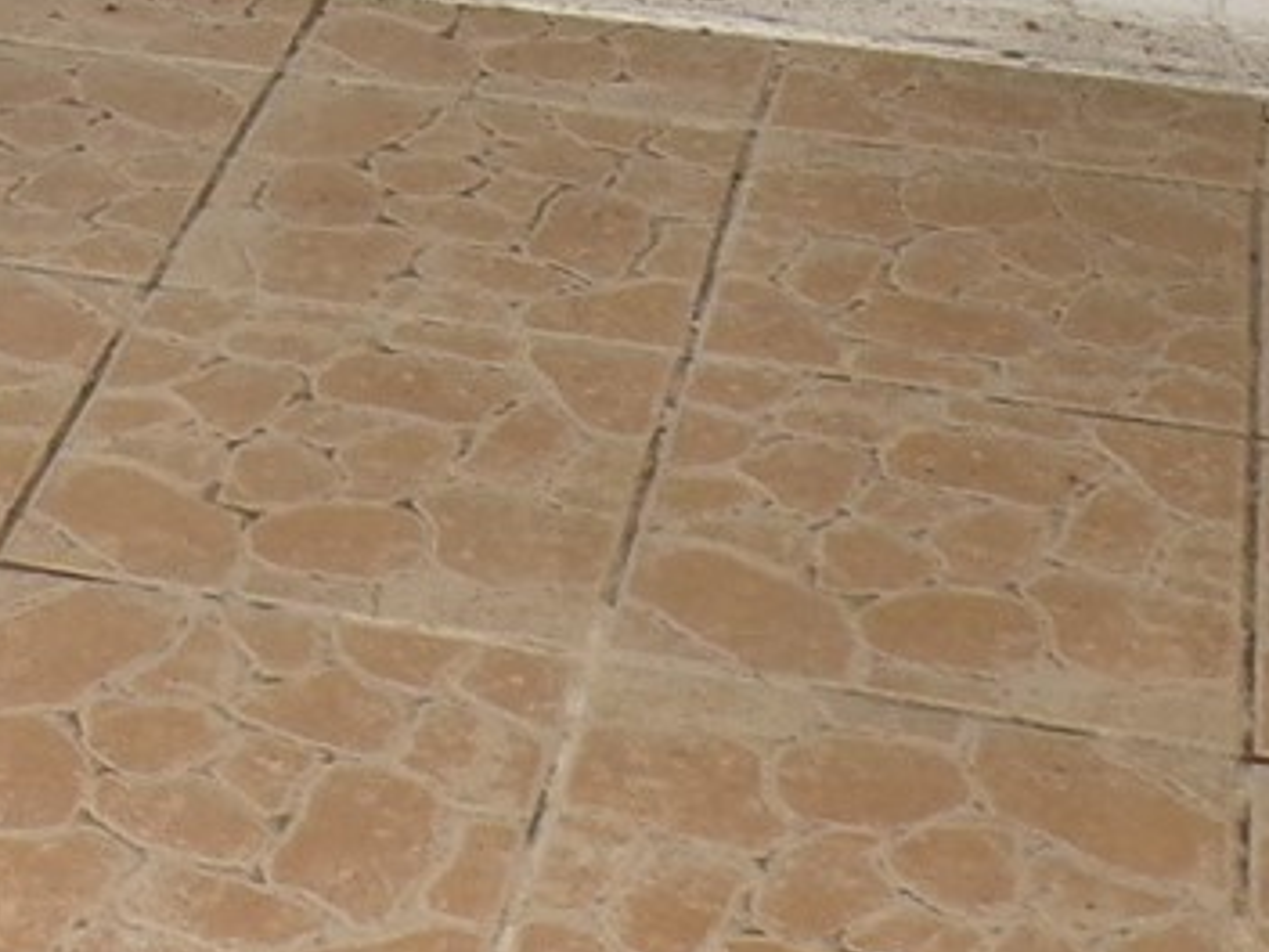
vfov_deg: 12.9
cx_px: 245
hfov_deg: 17.9
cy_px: -476
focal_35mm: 109
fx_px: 3996
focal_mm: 4.3
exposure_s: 1/120
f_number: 4.4
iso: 100
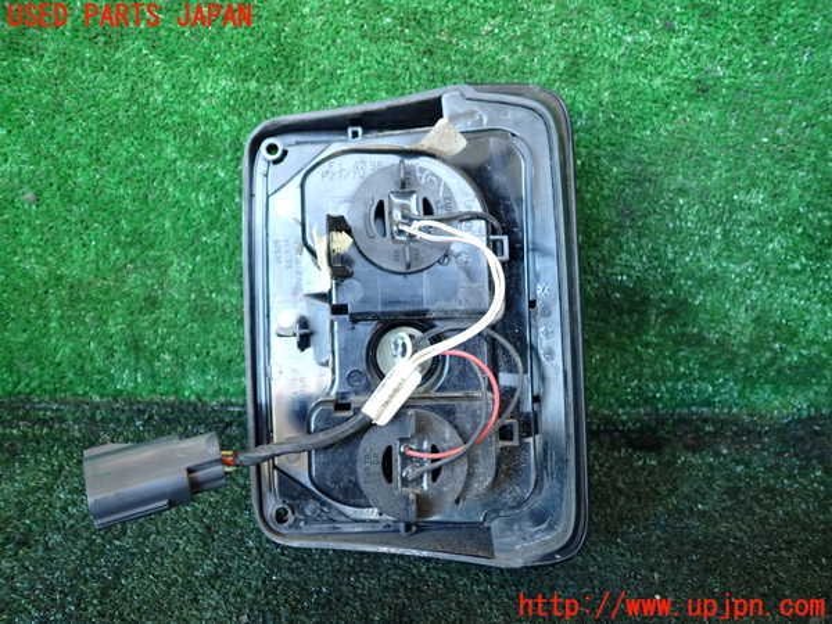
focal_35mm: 30
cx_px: 416
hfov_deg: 60.0
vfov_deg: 46.8
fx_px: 721
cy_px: 312
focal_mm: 5.4
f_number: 2.3
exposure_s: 1/30
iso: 250
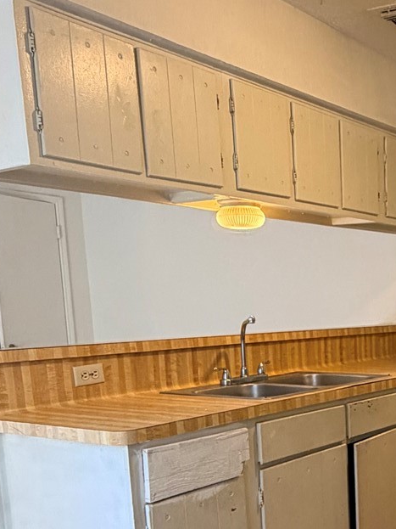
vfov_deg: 39.9
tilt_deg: -9.1
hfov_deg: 28.3
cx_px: 449
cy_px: 408
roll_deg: +0.3
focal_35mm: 46
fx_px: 702
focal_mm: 2.22
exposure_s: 1/60
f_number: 2.2
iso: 200
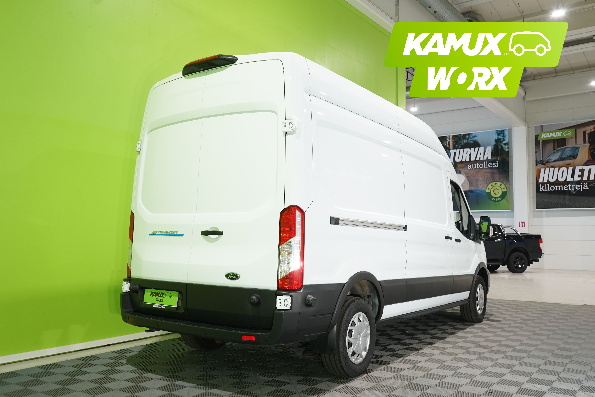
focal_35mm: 31
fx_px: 512
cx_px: 298
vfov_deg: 42.3
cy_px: 198
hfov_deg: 60.3
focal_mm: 31
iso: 800
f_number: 5.6
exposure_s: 1/30
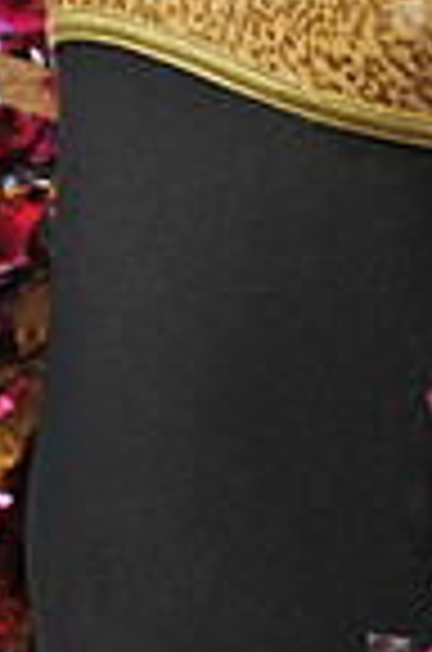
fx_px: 8120
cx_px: 666
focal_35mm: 449
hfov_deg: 3.0
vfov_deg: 4.6
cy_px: -454
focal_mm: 112
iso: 2500
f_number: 6.3
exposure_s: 1/125
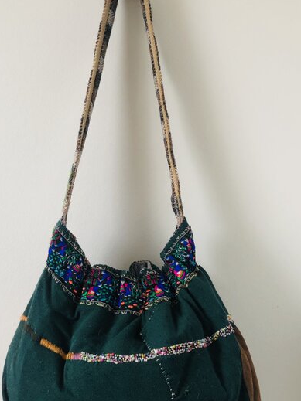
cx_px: 129
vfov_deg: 41.2
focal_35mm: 46
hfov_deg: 31.5
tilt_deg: -4.1
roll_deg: -0.6
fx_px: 534
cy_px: 213
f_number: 1.8
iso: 40
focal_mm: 3.99
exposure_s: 1/24
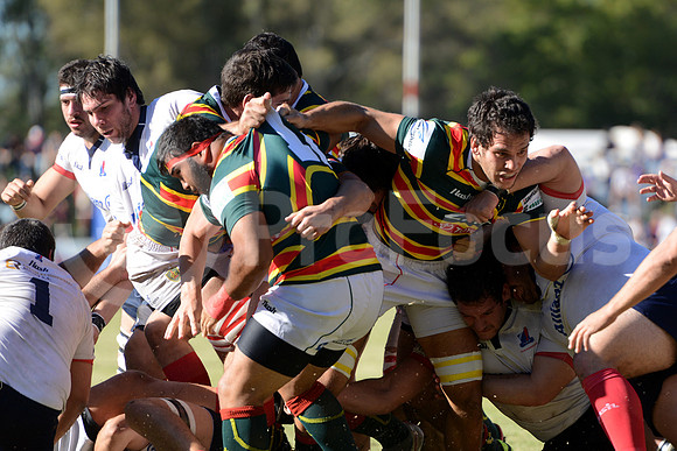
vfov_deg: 5.1
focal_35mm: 270
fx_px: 5078
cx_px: 338
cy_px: 226
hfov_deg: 7.6
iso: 400
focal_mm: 270
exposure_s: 1/800
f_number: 4
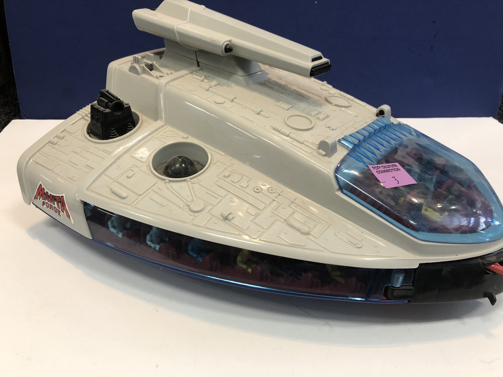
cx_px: 252
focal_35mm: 28
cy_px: 188
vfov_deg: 49.7
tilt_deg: -32.7
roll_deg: -2.2
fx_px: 407
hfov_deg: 63.4
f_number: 1.8
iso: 32
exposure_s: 1/20
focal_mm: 4
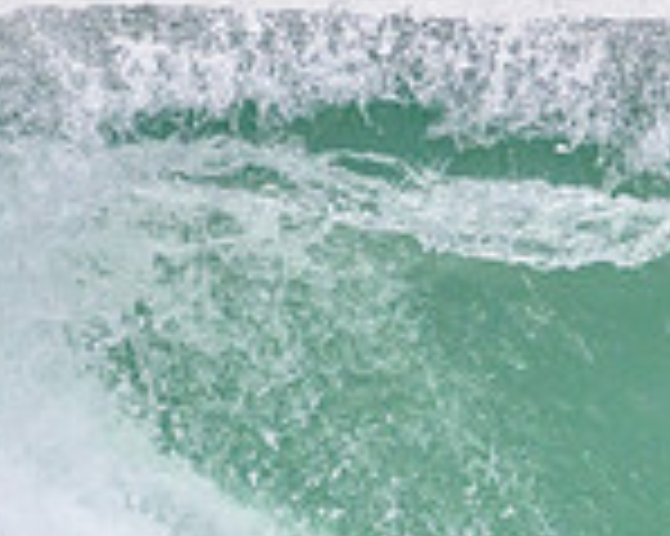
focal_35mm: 2930
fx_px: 58062
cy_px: 664
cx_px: 985
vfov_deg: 0.5
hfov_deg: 0.7
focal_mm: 800
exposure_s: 1/2000
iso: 2200
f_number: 11
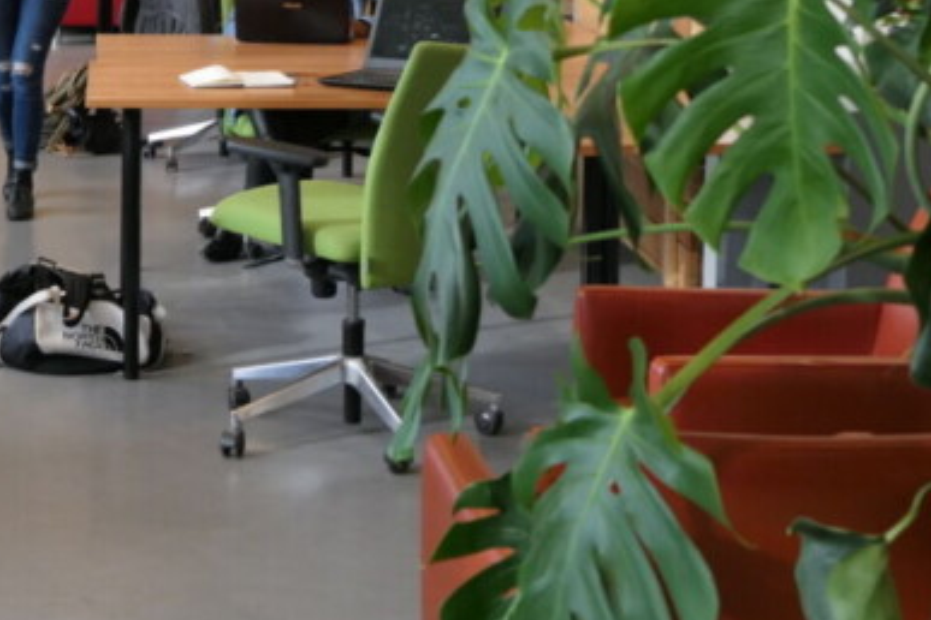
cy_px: -13
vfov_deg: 16.3
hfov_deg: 24.2
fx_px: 2120
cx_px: 125
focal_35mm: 82
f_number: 3.1
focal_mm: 11.5
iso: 400
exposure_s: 1/80
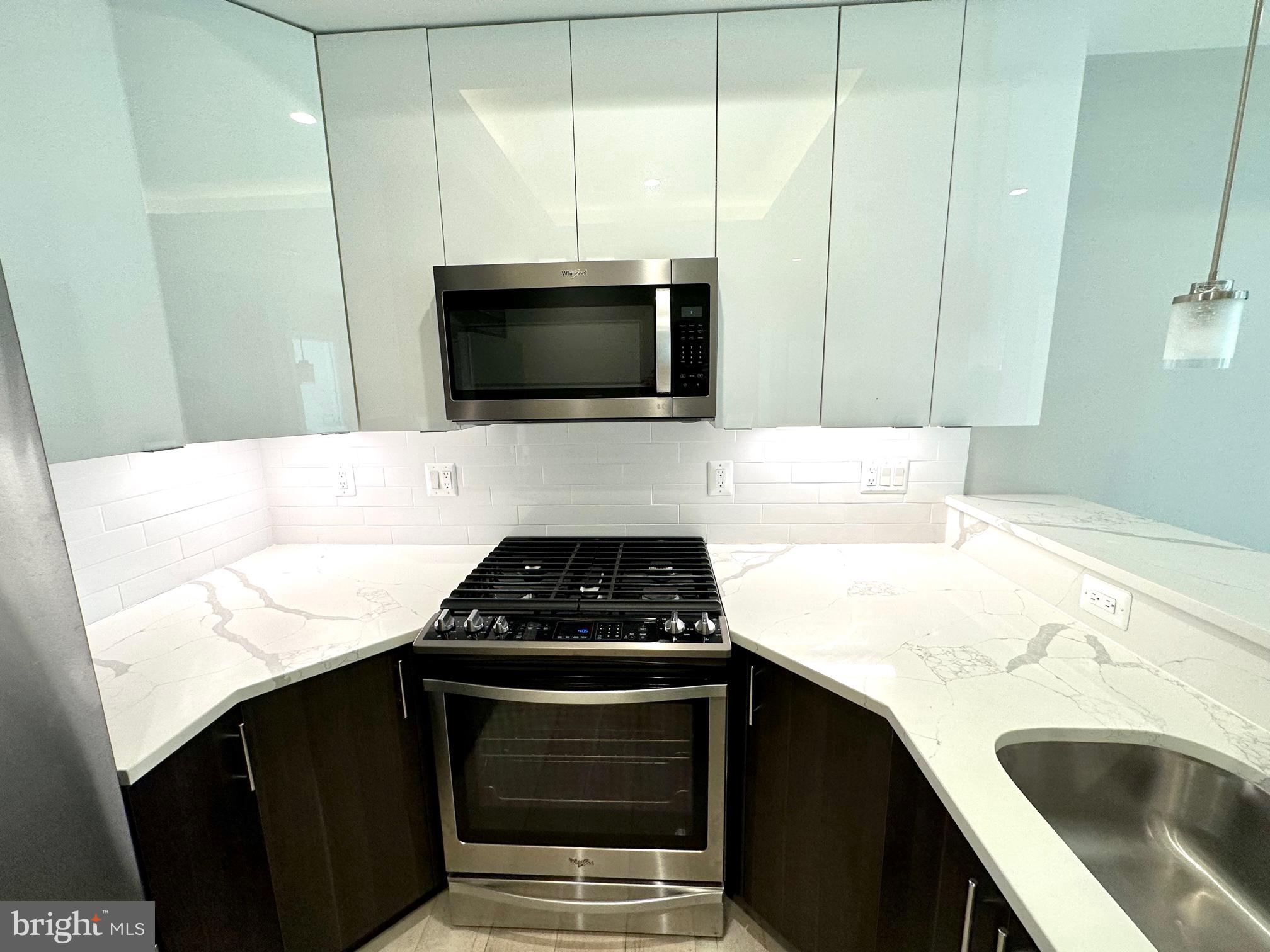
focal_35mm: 14
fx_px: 514
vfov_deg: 85.7
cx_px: 635
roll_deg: +0.9
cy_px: 476
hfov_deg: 102.1
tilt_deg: -12.4
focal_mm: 2.22
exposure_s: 1/120
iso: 125
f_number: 2.2
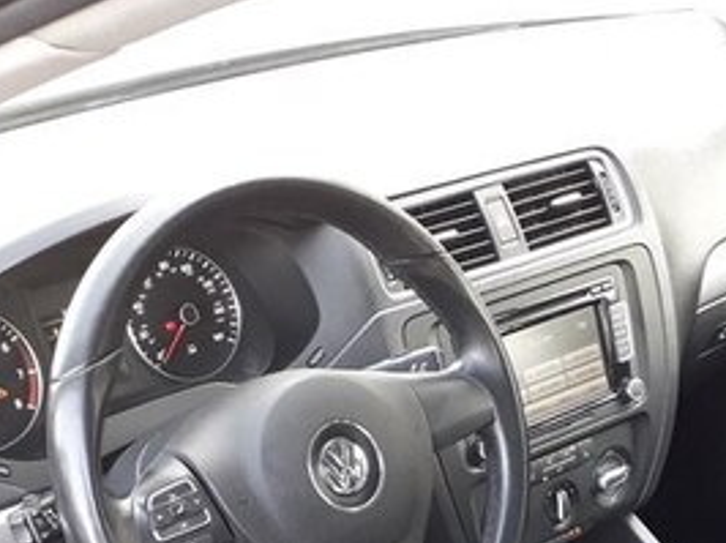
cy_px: 648
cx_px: 437
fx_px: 1404
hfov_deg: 28.9
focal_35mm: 67
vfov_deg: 20.5
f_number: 1.9
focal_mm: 3.6
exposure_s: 1/50
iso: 200
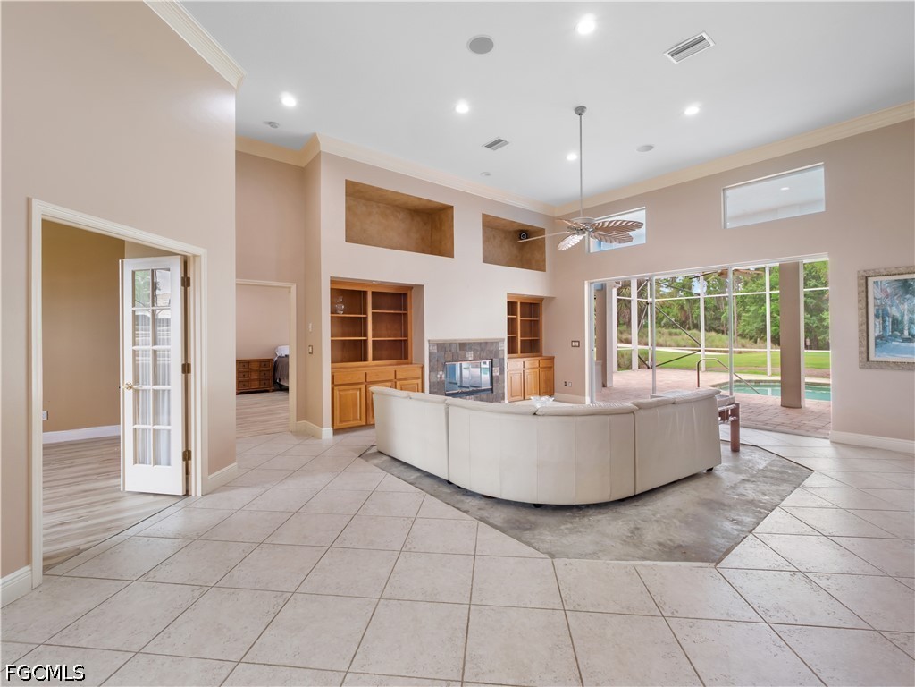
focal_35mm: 14
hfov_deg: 102.1
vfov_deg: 85.7
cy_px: 344
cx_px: 458
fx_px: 370
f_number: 7.1
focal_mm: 7
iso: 200
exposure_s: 1/6
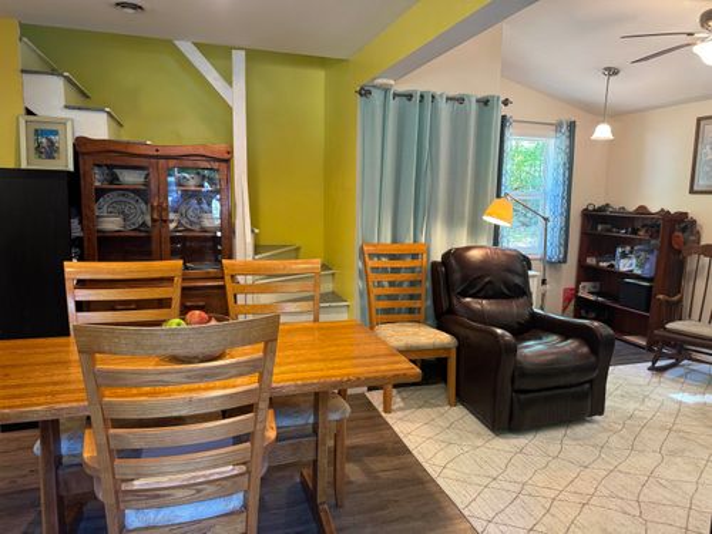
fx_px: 494
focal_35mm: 24
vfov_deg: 56.8
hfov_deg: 71.6
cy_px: 267
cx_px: 356
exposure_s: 1/60
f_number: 1.78
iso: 200
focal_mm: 6.76
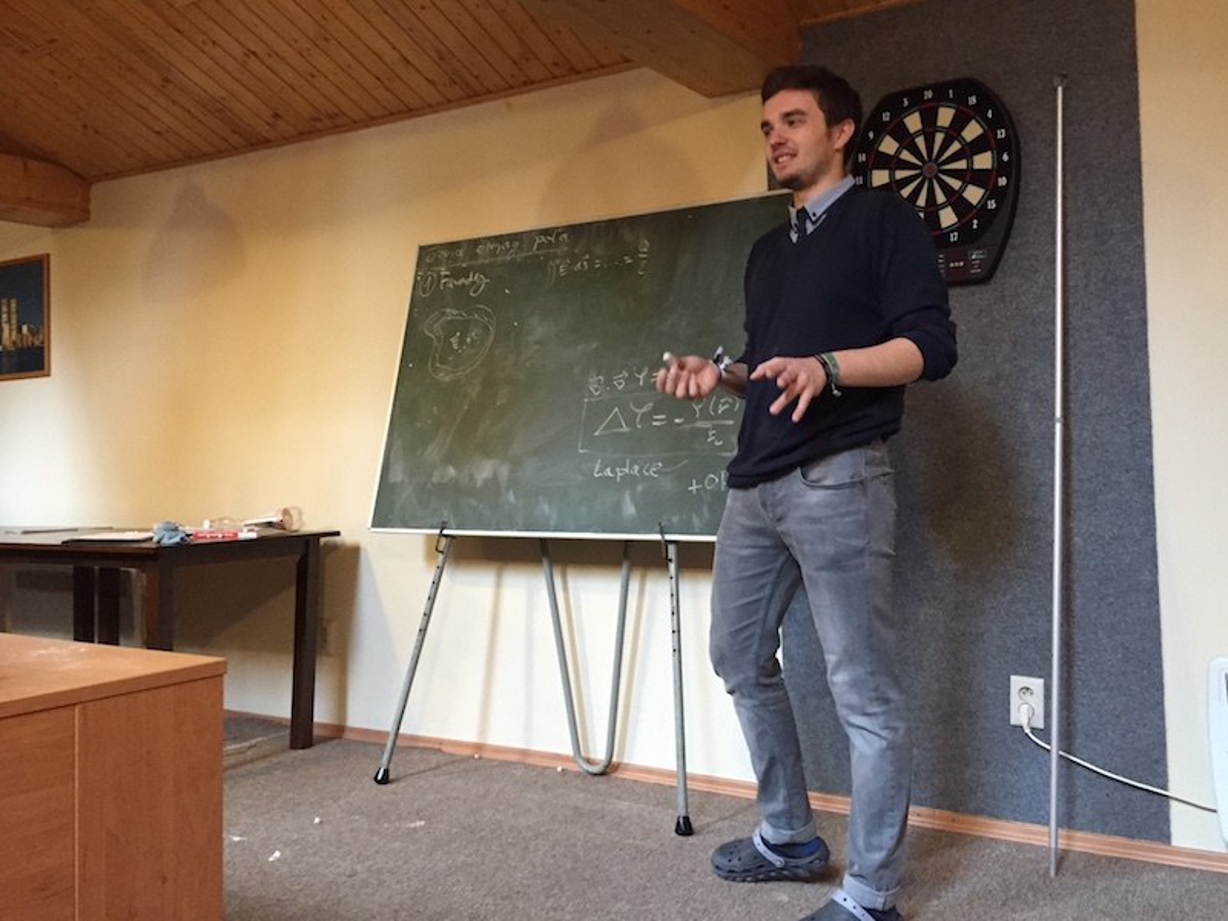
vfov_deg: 48.2
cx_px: 614
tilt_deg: +1.5
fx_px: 1029
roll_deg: +0.9
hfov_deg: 61.7
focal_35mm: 29
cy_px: 460
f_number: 2.2
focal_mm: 4.15
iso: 250
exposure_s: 1/17
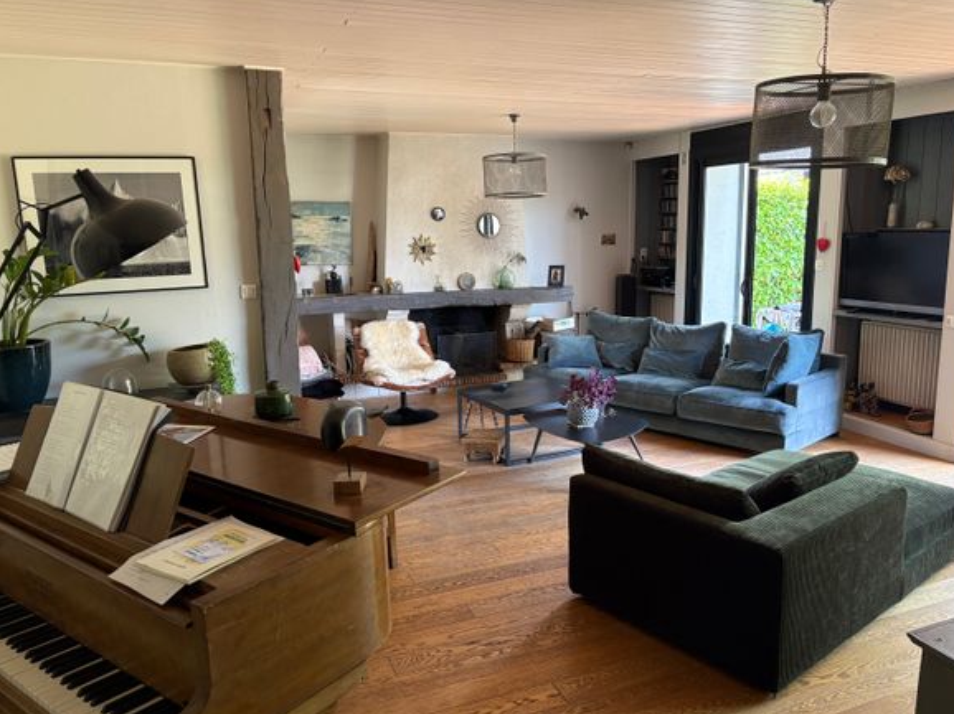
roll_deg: +1.5
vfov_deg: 51.3
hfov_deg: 65.3
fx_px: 744
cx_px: 492
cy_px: 358
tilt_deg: -10.5
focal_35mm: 27
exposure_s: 1/60
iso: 200
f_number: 1.6
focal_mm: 5.96
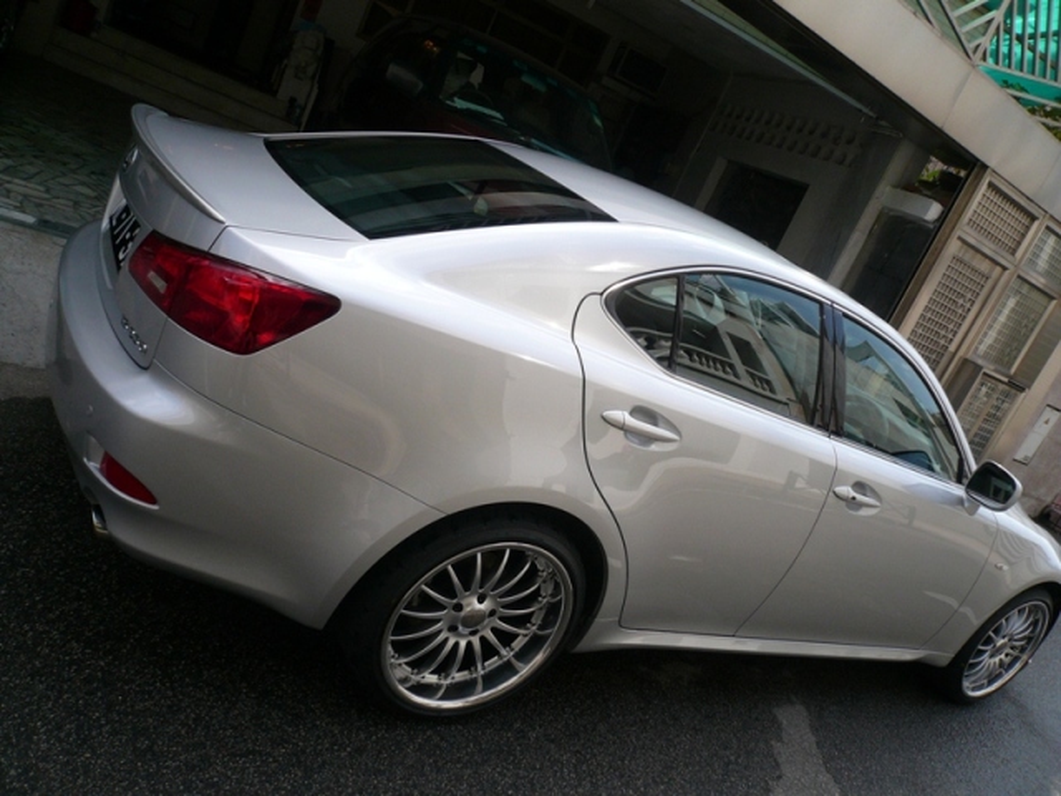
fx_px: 858
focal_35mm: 28
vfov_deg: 49.7
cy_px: 398
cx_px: 530
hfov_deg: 63.4
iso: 100
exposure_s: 1/800
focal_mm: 4.6
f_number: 2.8
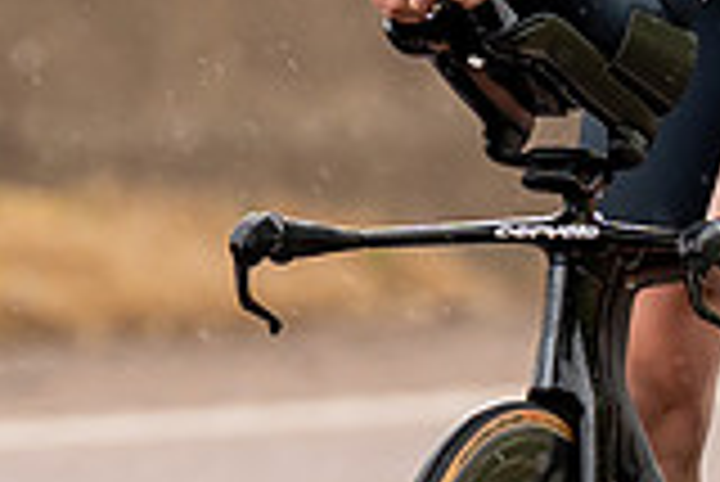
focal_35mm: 1480
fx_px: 29626
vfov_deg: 0.9
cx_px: 597
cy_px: -57
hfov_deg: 1.4
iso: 500
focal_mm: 200
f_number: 3.5
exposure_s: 1/1000
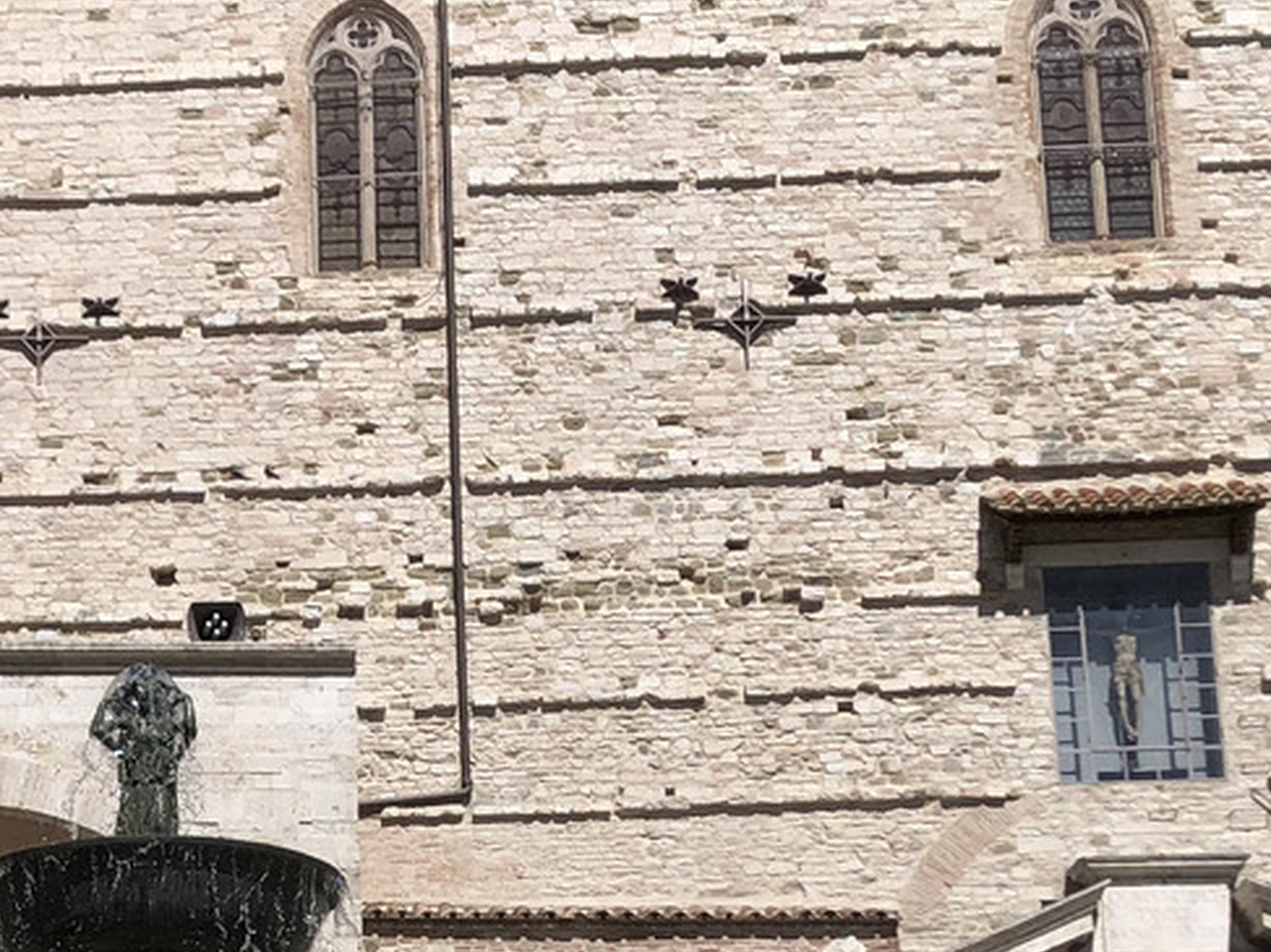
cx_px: 117
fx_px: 3377
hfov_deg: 20.9
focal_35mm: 92
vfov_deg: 15.7
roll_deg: +1.0
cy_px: 968
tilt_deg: +14.7
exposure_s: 1/4367
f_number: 1.8
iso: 20
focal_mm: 4
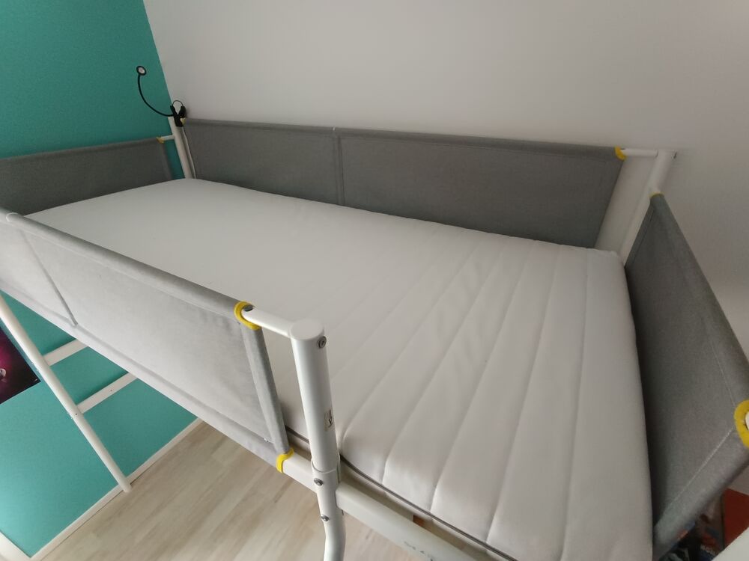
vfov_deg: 78.1
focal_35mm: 16
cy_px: 280
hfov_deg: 94.5
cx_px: 374
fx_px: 346
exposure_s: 1/16.7
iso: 843
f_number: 2.2
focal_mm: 1.65
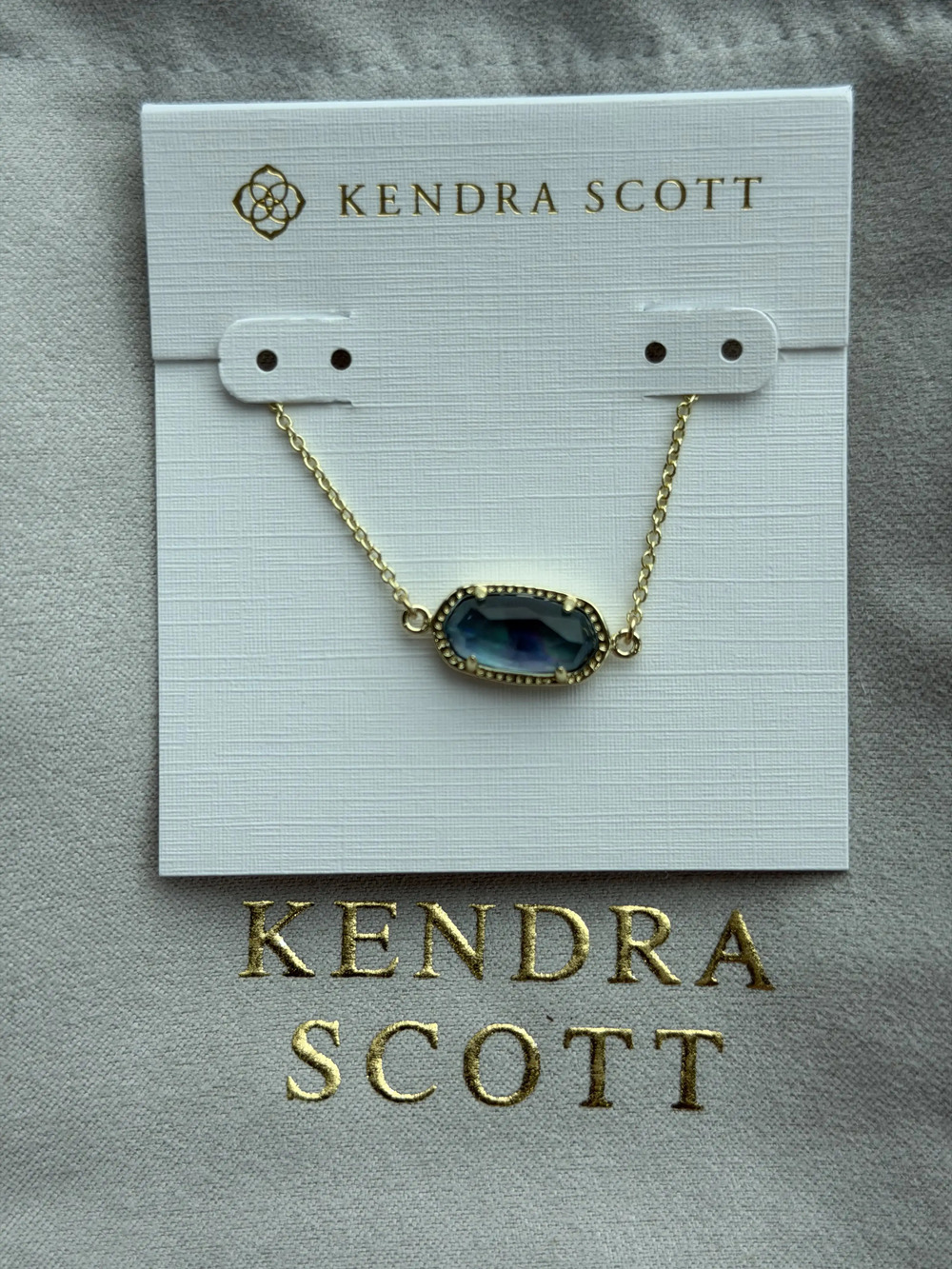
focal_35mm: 48
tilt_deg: -87.2
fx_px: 1760
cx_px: 476
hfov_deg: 30.3
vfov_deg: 39.7
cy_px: 634
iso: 64
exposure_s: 1/855
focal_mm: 6.76
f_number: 1.78
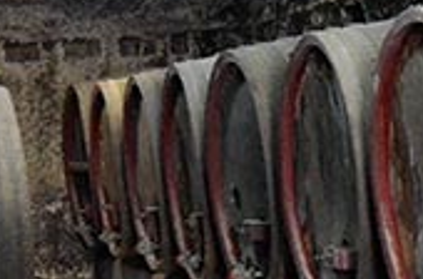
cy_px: 346
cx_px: 488
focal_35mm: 159
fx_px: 1861
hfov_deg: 12.7
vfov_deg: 8.5
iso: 6400
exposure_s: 1/25
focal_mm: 20
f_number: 6.3
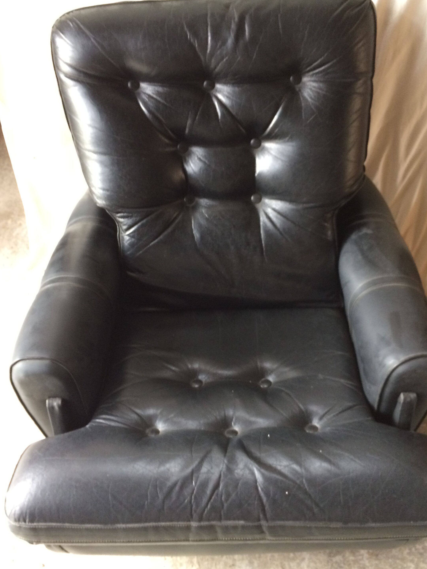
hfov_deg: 42.9
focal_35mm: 33
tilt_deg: -47.6
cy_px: 280
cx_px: 232
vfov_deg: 55.4
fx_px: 543
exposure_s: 1/33
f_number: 2.2
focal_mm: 4.15
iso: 250
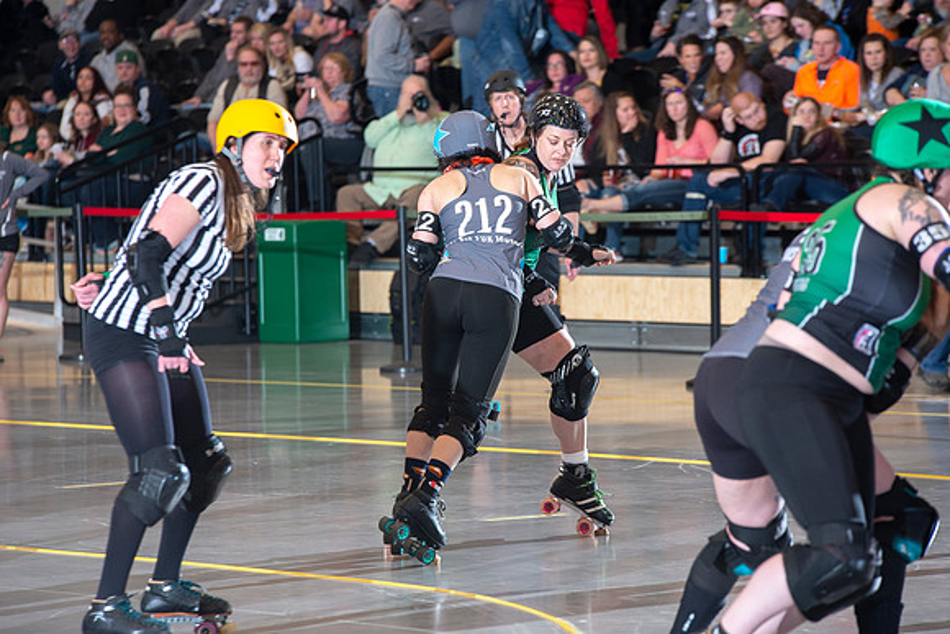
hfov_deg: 10.3
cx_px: 475
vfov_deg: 6.9
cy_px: 317
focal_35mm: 200
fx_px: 5279
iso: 640
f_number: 5.6
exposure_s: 1/160
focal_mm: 200
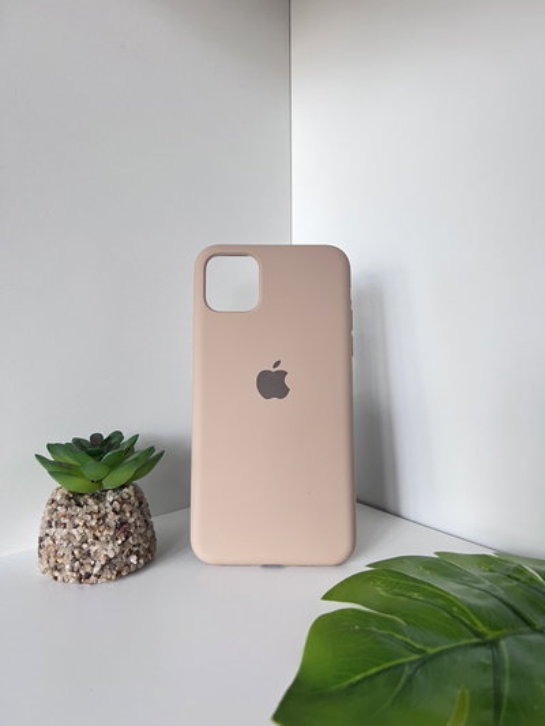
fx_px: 546
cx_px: 272
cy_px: 363
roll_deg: +2.4
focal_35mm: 26
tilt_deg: -7.0
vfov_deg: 67.3
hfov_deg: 53.1
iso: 160
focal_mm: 5.7
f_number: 1.5
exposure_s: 1/60
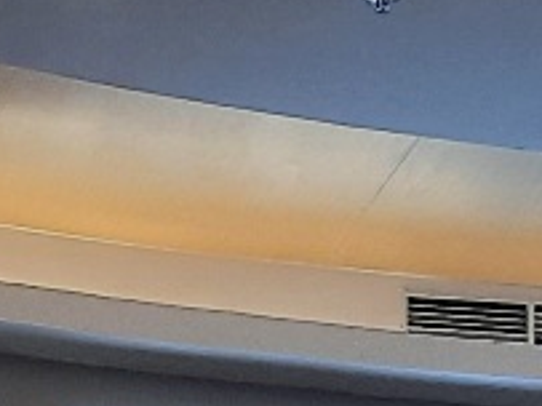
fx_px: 3083
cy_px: 1480
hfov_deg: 9.9
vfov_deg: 6.4
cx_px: -96
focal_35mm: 197
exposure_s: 1/50
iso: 125
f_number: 2
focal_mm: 4.6
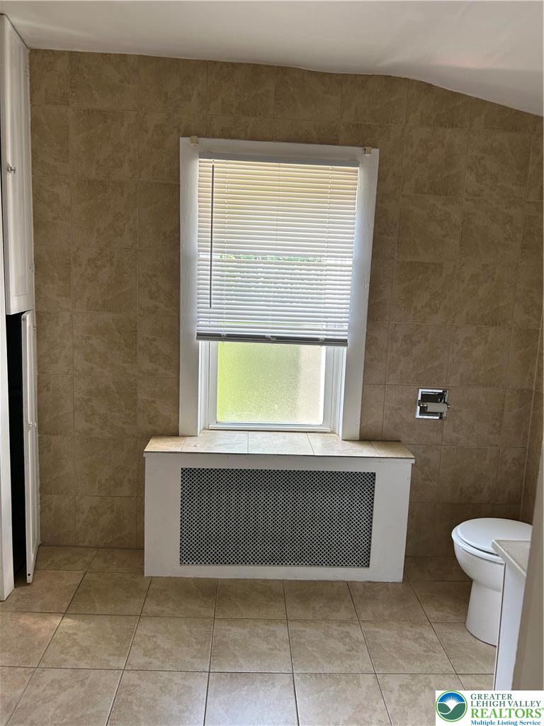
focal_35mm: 26
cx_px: 272
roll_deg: -1.9
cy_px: 363
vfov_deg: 67.3
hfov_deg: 53.1
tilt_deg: -8.7
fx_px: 545
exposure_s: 1/121
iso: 40
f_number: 1.5
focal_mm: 5.7
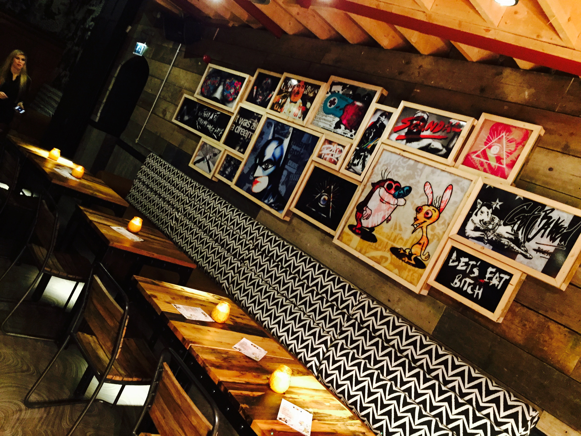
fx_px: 487
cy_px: 218
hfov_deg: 61.7
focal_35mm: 29
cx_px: 290
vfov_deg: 48.2
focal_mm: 4.15
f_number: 2.2
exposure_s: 1/15
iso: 400
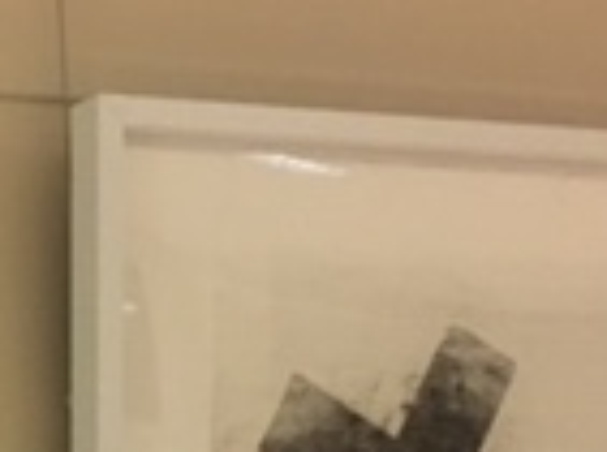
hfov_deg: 14.2
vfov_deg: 10.4
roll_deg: +3.0
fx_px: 2309
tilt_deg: +0.2
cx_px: -241
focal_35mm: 132
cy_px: 861
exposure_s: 1/33
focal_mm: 4.15
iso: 250
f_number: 2.2
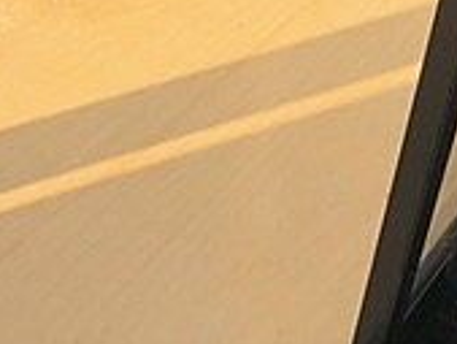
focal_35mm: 106
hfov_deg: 17.9
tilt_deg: -38.1
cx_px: -51
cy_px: -198
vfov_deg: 13.1
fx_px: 1400
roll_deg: +2.1
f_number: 1.8
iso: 20
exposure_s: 1/666
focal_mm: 3.99
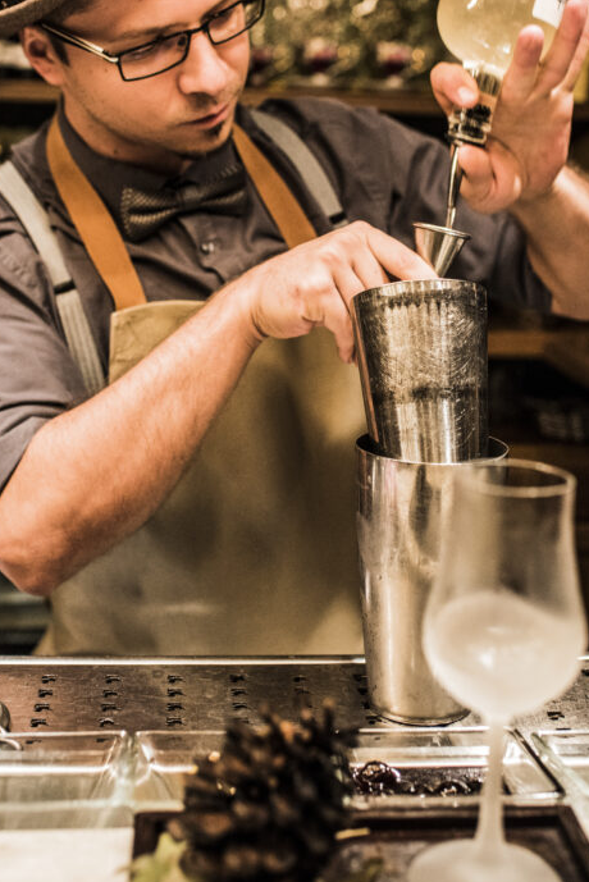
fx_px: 1275
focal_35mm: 52
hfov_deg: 26.0
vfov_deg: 37.8
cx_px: 316
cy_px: 306
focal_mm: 35
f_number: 2.8
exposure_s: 1/100
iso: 1000
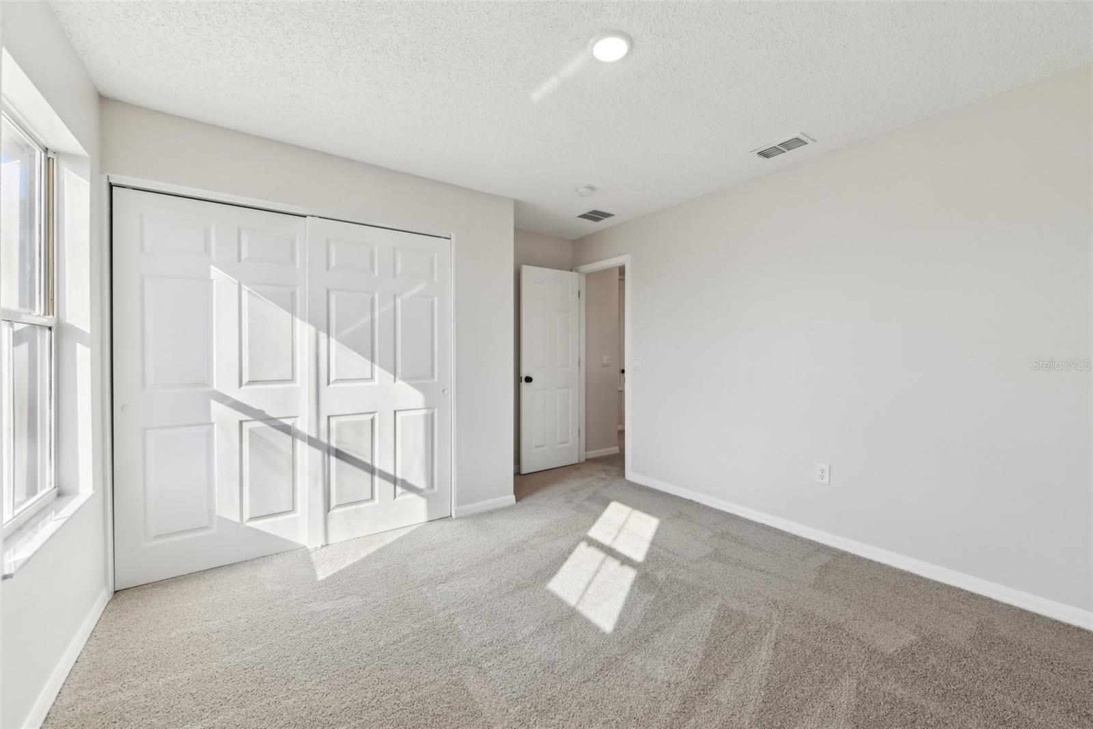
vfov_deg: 81.2
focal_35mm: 14
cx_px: 546
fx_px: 425
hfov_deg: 104.3
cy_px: 364
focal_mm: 14
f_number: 8
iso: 400
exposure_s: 1/125
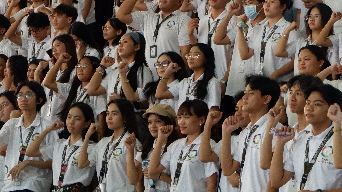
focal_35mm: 146
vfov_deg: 8.3
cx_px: 320
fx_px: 1324
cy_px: 54
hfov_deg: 14.5
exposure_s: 1/140
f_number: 5.6
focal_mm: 48.4
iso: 5000
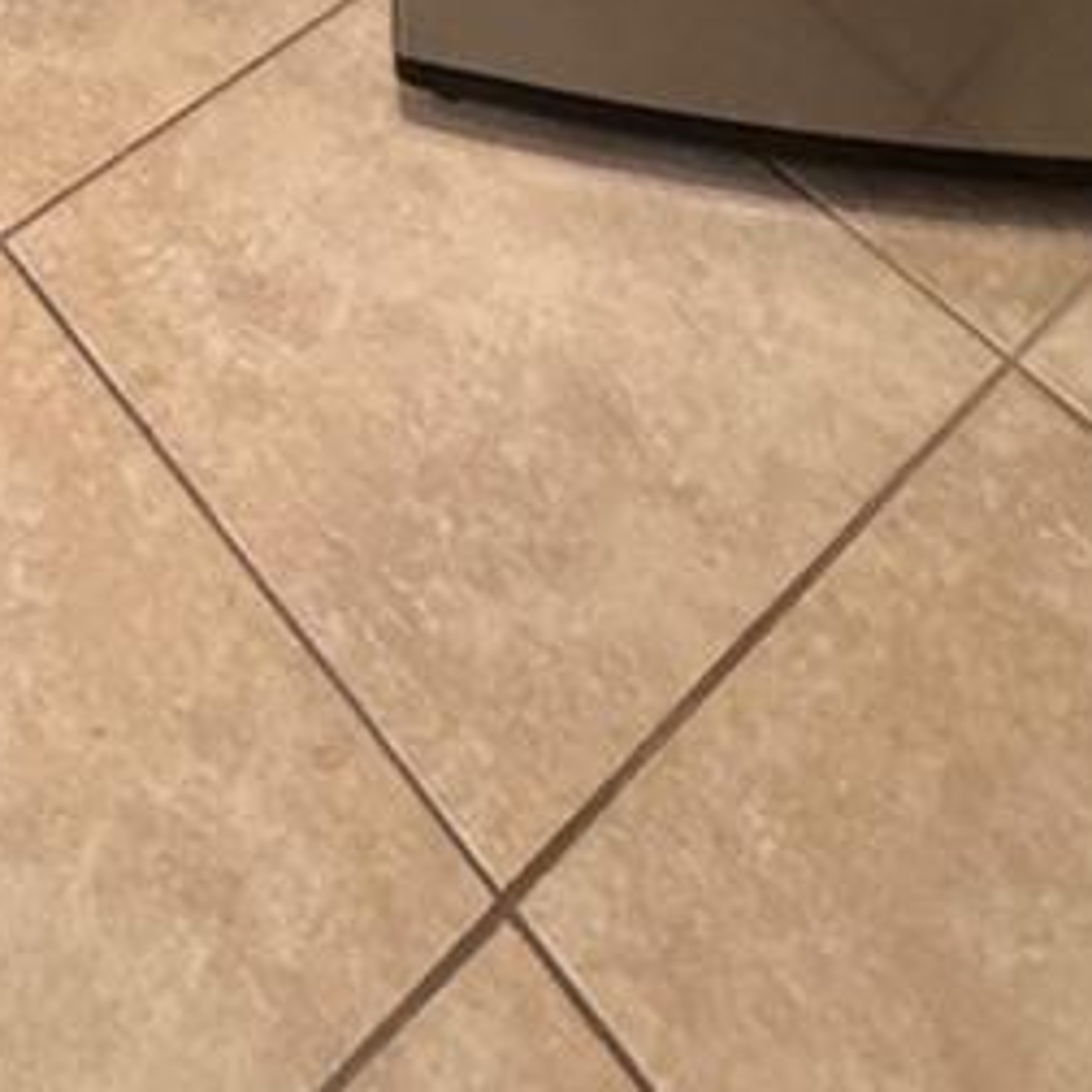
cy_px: -1196
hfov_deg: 27.7
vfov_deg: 17.8
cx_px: 52
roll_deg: +2.9
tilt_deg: -16.3
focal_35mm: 59
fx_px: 2106
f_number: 2.2
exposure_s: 1/40
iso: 1000
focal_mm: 2.22
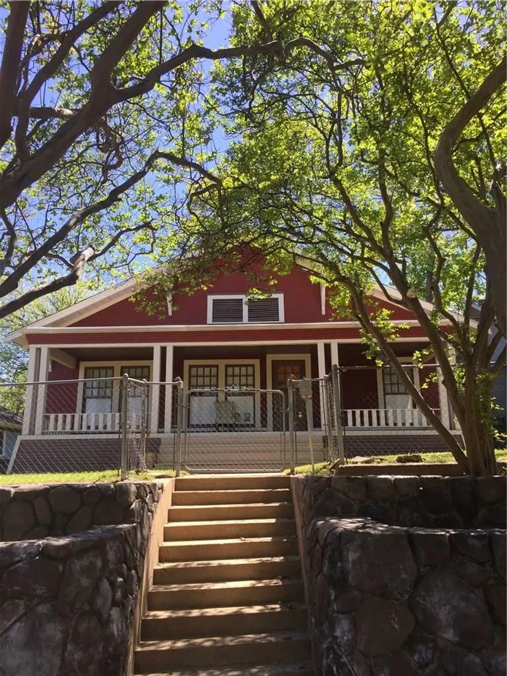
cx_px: 254
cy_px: 338
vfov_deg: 61.7
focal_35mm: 29
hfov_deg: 48.2
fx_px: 566
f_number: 2.2
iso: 32
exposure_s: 1/648
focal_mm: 4.15
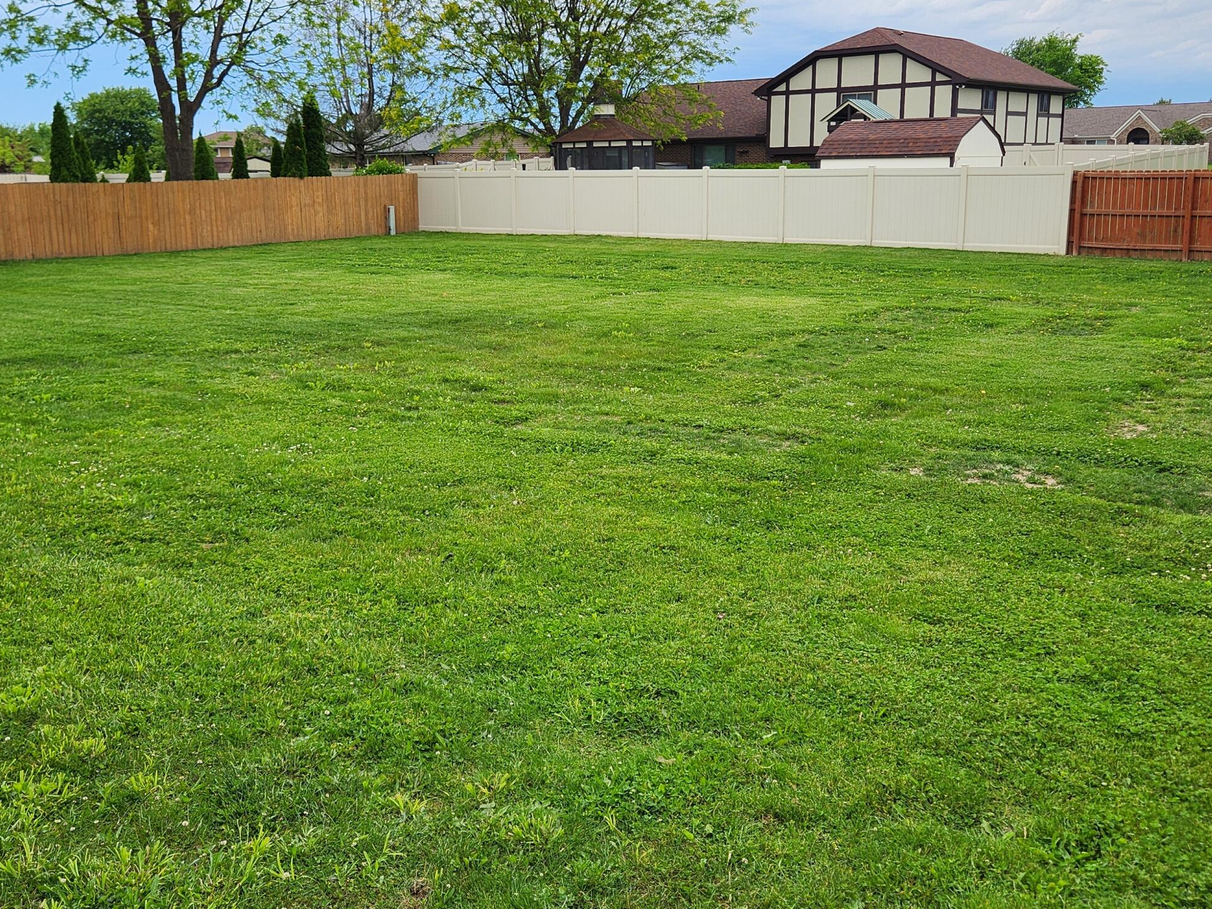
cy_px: 425
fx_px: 1226
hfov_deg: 52.6
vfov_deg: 40.7
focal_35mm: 35
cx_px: 582
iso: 20
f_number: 1.8
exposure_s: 1/659
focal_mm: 5.4
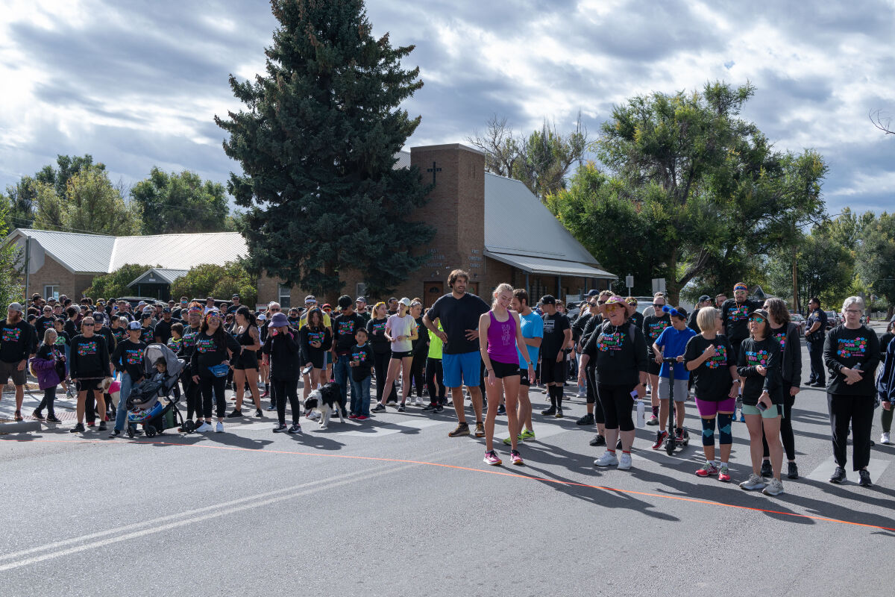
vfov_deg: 35.1
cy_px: 298
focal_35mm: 38
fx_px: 945
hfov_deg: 50.7
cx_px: 448
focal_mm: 38
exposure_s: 1/400
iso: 220
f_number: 8
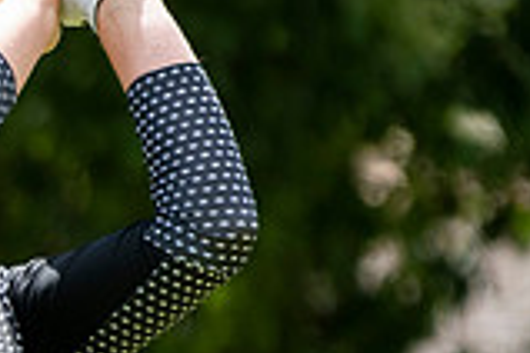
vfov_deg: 0.7
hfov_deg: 1.0
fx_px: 28912
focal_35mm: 1964
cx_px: -430
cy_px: 501
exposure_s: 1/1000
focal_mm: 360
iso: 800
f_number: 5.6
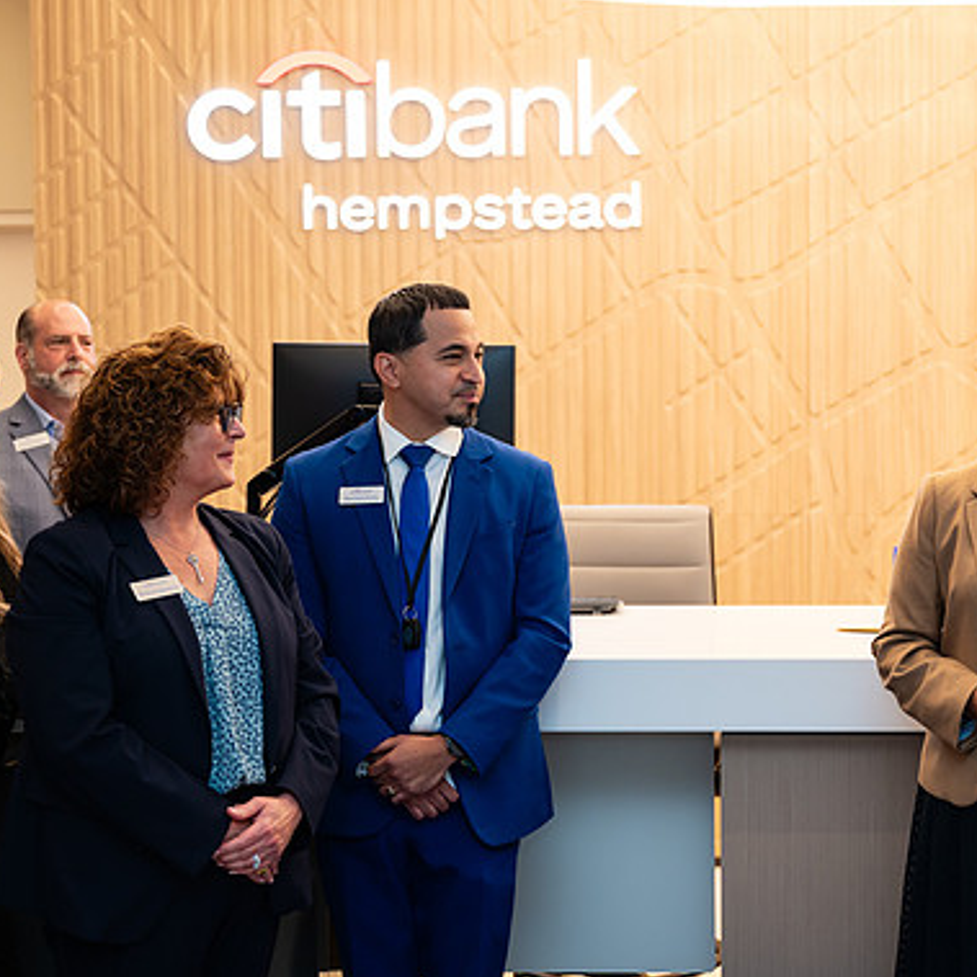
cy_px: 469
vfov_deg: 25.0
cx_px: 751
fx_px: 2203
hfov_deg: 24.7
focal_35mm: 69
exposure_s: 1/200
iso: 500
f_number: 3.2
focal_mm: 50
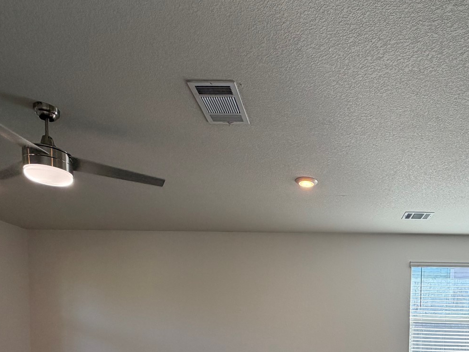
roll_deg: -0.6
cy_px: 360
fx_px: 393
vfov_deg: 41.3
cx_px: 324
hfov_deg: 59.7
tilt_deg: -4.2
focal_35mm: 29
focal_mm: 2.22
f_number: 2.2
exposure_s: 1/120
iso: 64
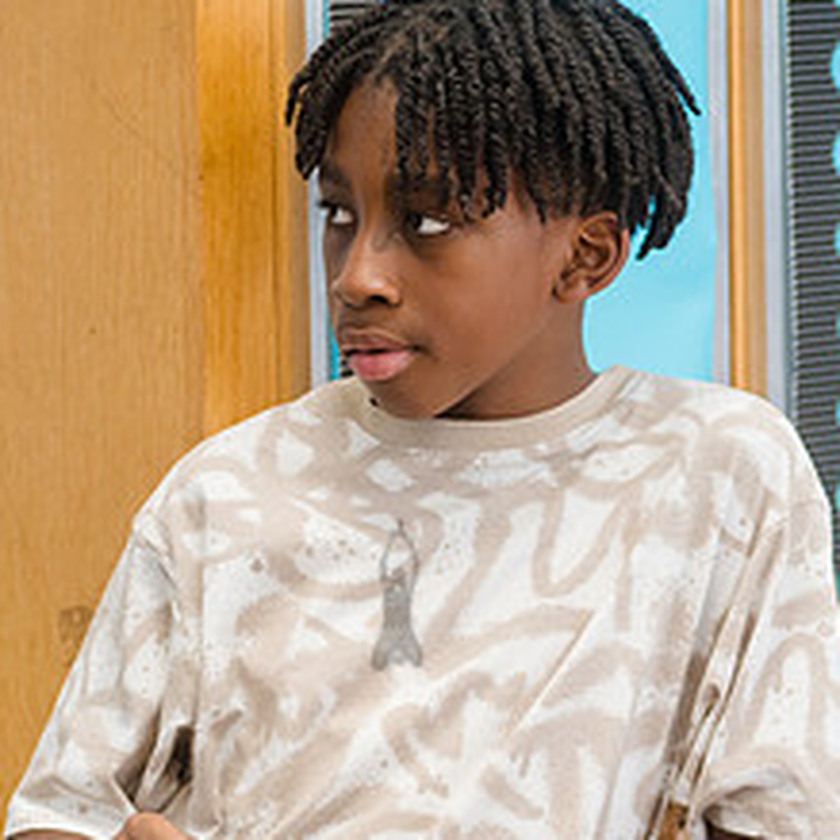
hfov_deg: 6.8
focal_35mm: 257
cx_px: 399
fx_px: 7056
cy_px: 622
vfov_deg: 6.8
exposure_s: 1/160
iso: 1250
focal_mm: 86
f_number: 3.5
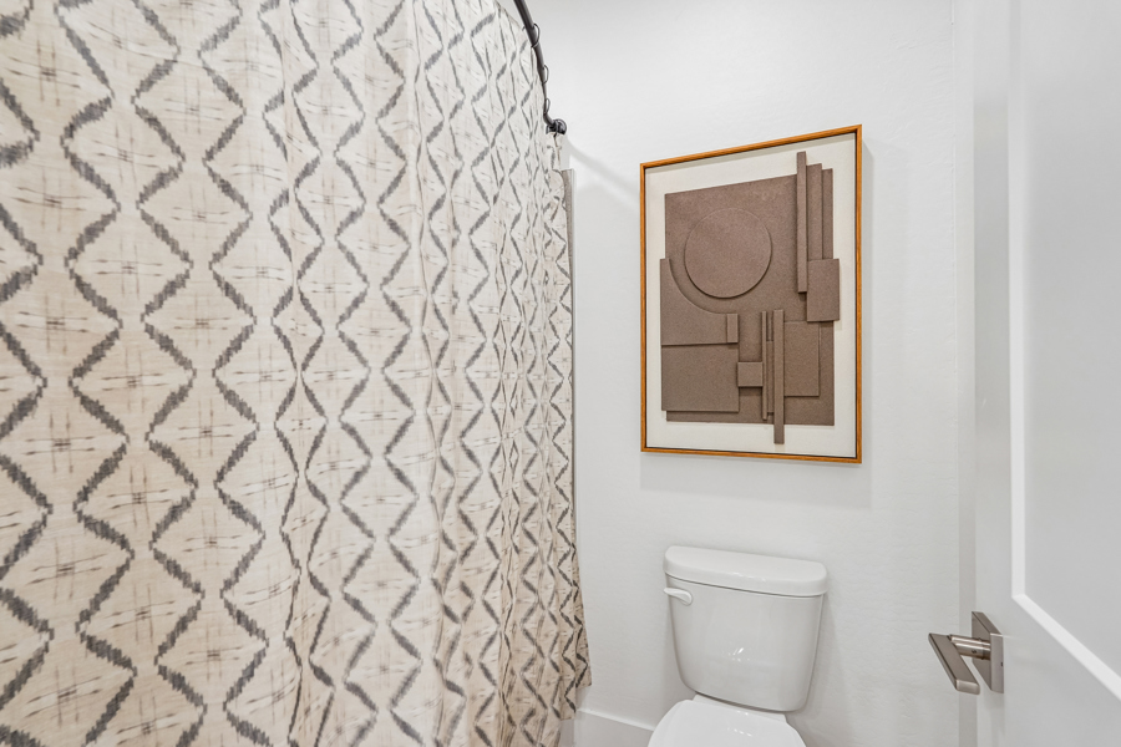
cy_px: 374
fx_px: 514
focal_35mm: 16
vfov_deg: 72.1
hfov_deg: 95.0
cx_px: 560
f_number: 8
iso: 400
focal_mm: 16.5
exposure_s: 1/13
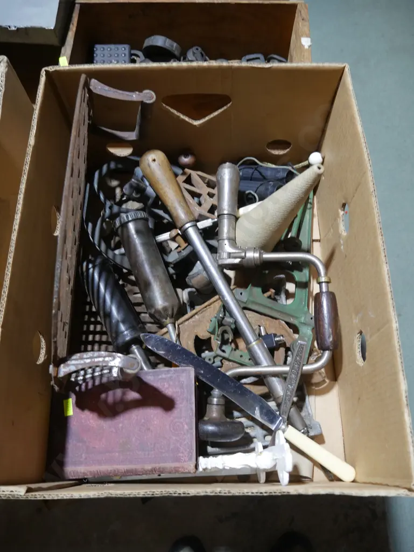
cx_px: 207
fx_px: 478
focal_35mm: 30
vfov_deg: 59.9
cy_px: 276
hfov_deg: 46.8
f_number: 3.6
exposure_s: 1/60
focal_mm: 15
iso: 400
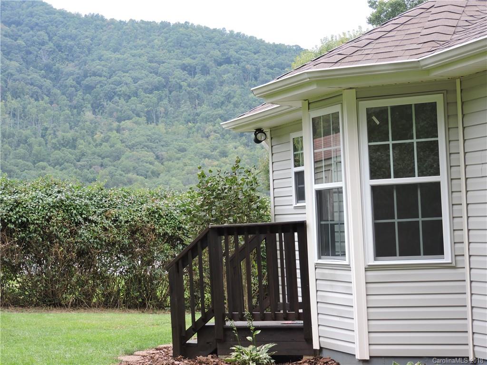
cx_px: 244
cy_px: 182
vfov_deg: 17.4
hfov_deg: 23.0
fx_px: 1196
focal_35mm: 85
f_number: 4
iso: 110
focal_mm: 15.2
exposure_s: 1/100
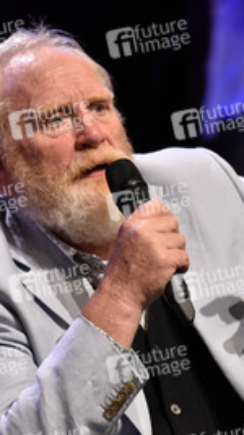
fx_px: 6931
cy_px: 243
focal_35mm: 602
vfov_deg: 3.6
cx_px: 170
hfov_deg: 2.0
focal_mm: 340
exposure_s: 1/125
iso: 2500
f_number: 5.6
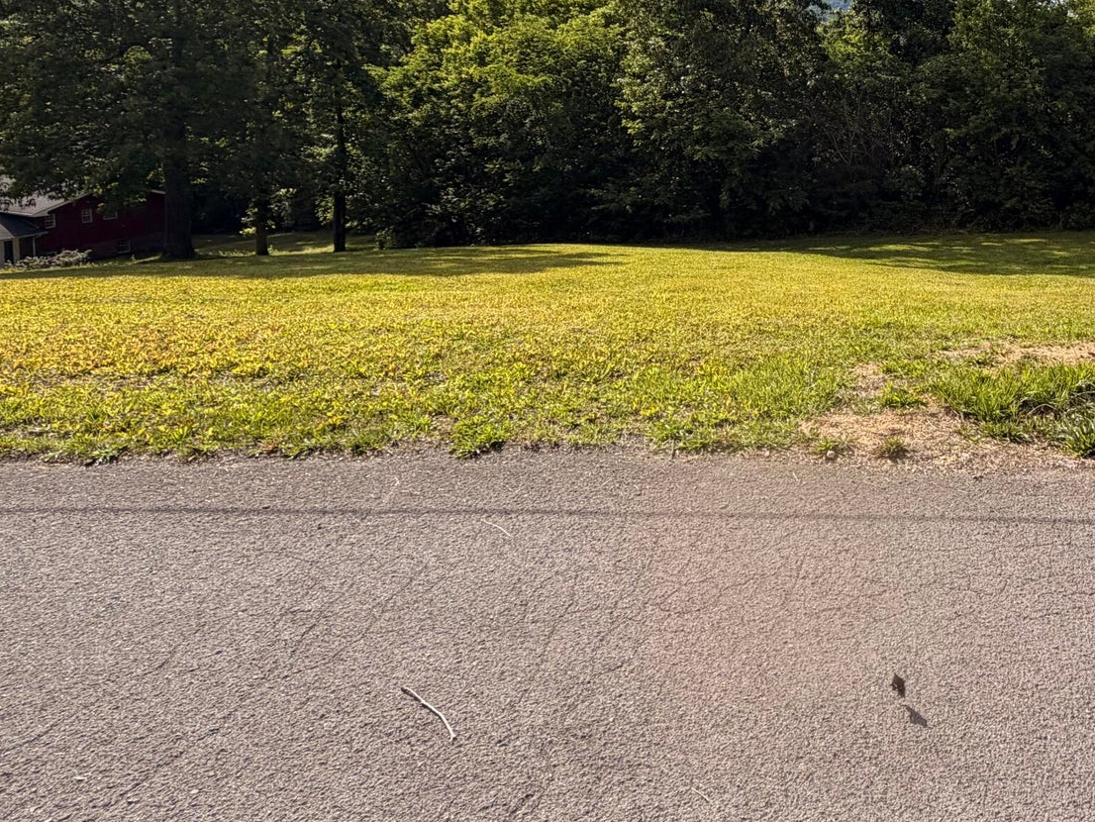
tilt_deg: -9.2
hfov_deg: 59.9
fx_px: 854
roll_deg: -5.7
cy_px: 214
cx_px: 884
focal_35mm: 27
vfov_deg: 49.5
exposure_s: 1/770
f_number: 2.2
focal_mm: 2.22
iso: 32
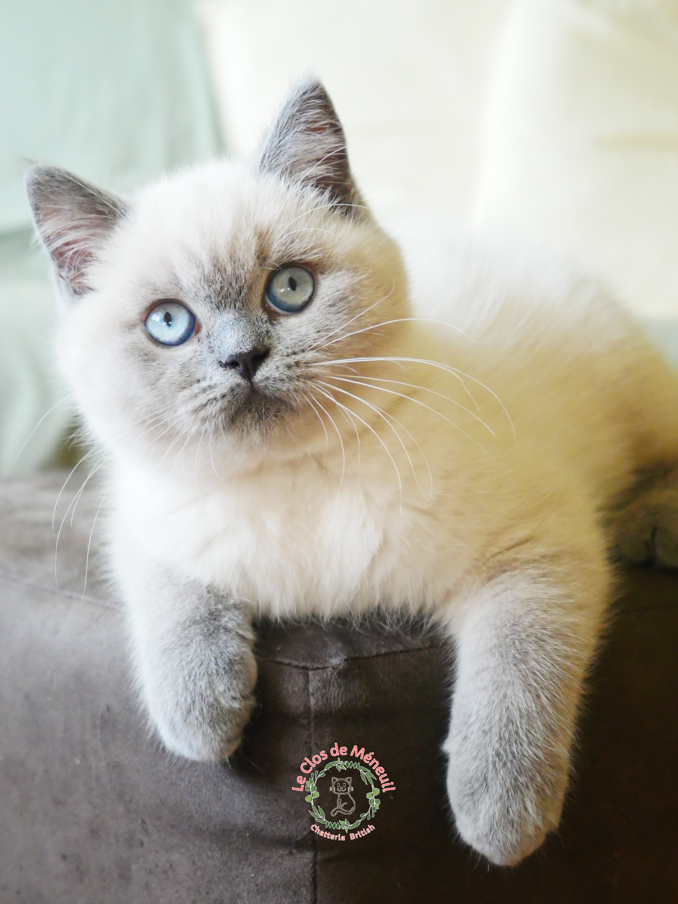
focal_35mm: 80
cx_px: 339
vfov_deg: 24.4
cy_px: 452
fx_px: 2088
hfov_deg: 18.4
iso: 3200
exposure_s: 1/125
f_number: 5.6
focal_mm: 40
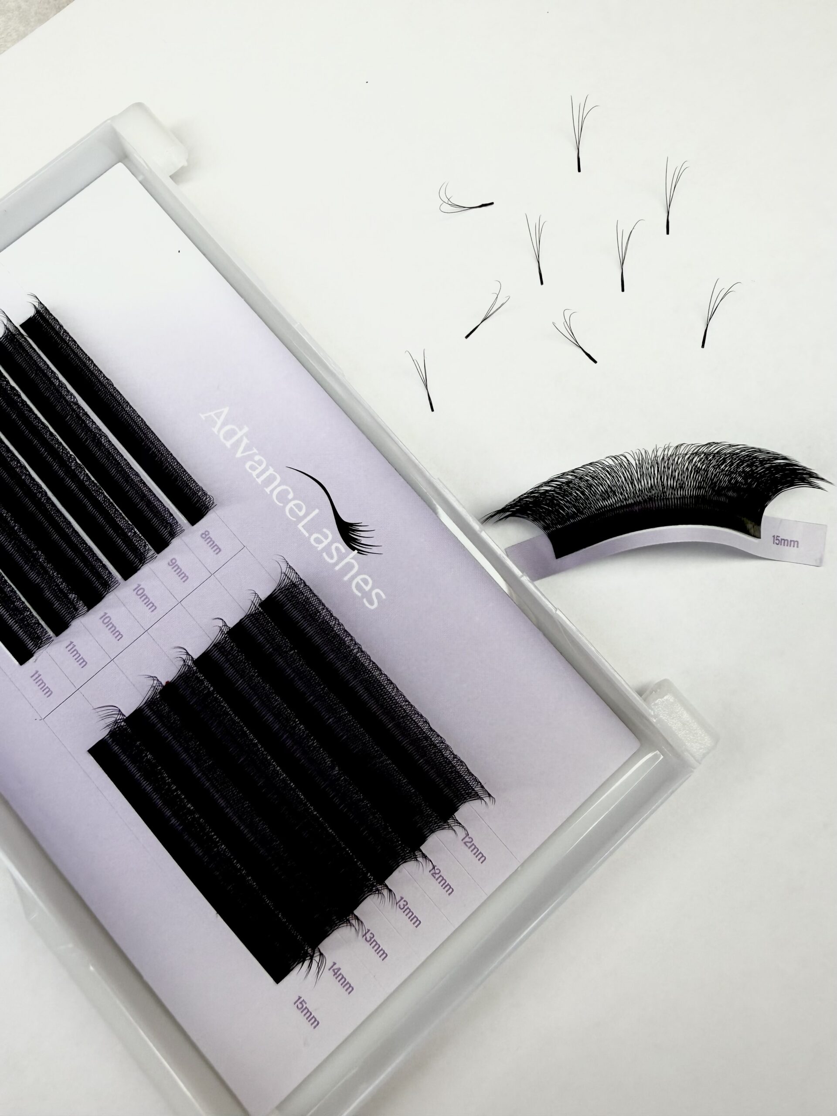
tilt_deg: -81.6
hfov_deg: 53.1
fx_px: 838
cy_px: 558
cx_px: 418
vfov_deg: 67.3
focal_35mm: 26
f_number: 2.2
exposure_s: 1/193
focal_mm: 2.22
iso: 40
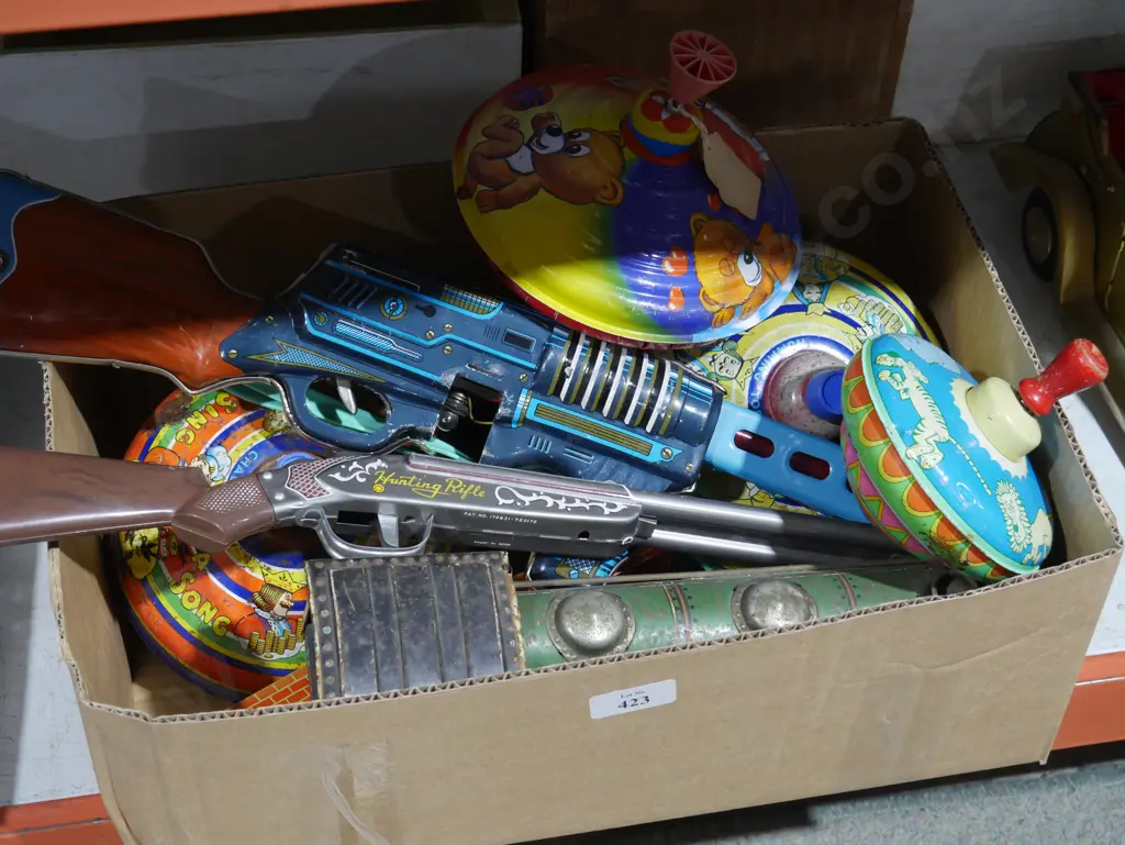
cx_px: 562
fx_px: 1886
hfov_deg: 33.2
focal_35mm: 58
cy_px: 422
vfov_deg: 25.3
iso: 1250
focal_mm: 29
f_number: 5.4
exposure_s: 1/60
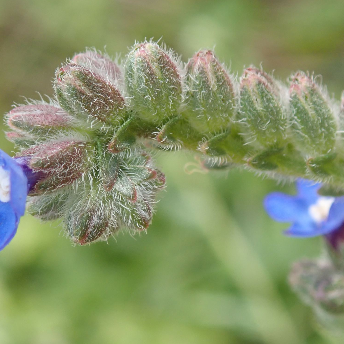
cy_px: 171
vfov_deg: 14.7
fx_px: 1338
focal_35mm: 119
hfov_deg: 14.6
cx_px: 134
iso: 400
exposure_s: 1/400
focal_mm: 18
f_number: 4.9
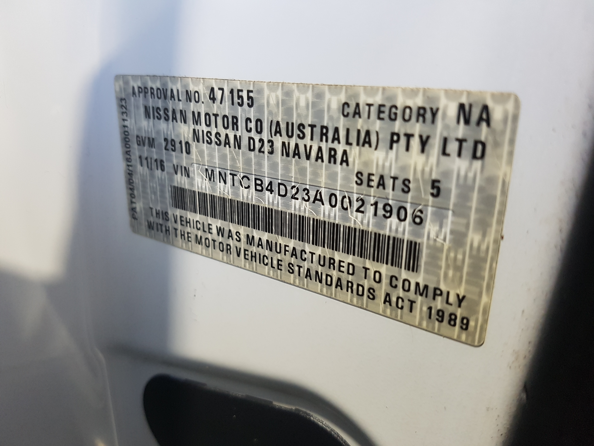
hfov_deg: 67.3
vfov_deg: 53.1
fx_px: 446
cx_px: 297
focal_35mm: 26
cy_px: 223
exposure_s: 1/50
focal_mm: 4.2
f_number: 1.7
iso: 160
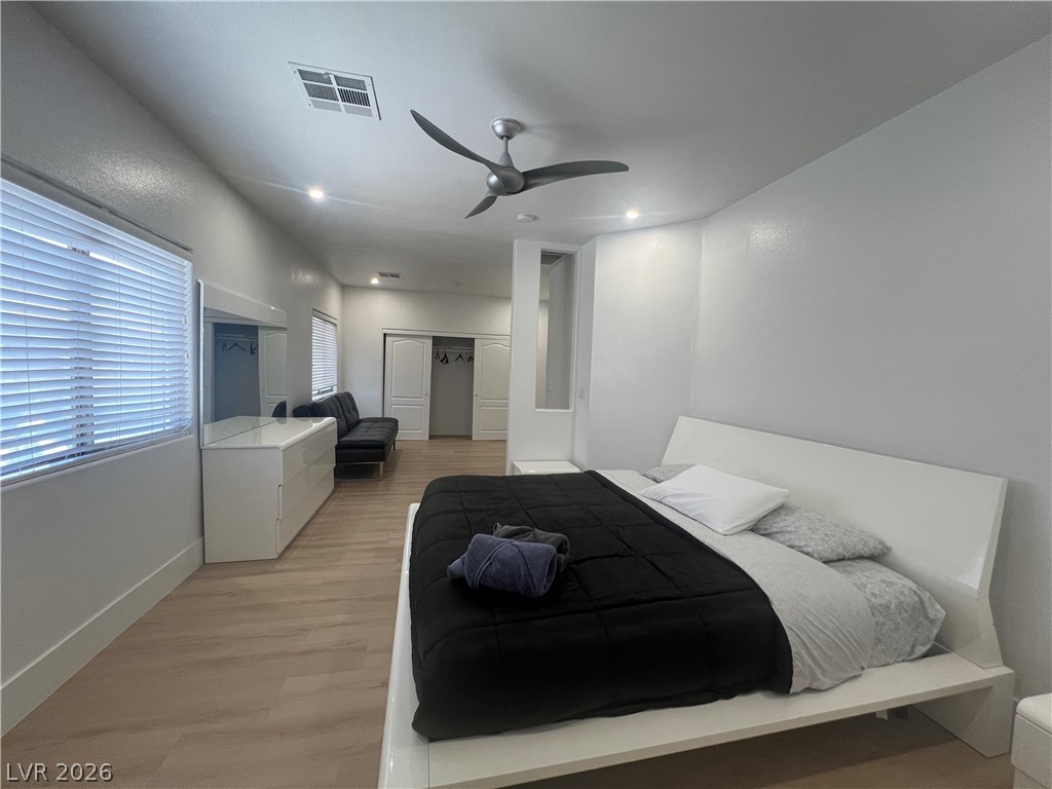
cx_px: 526
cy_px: 394
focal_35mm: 13
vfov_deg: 89.9
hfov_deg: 106.2
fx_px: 395
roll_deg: -2.3
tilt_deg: -3.4
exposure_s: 1/120
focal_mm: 1.57
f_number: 1.8
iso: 200
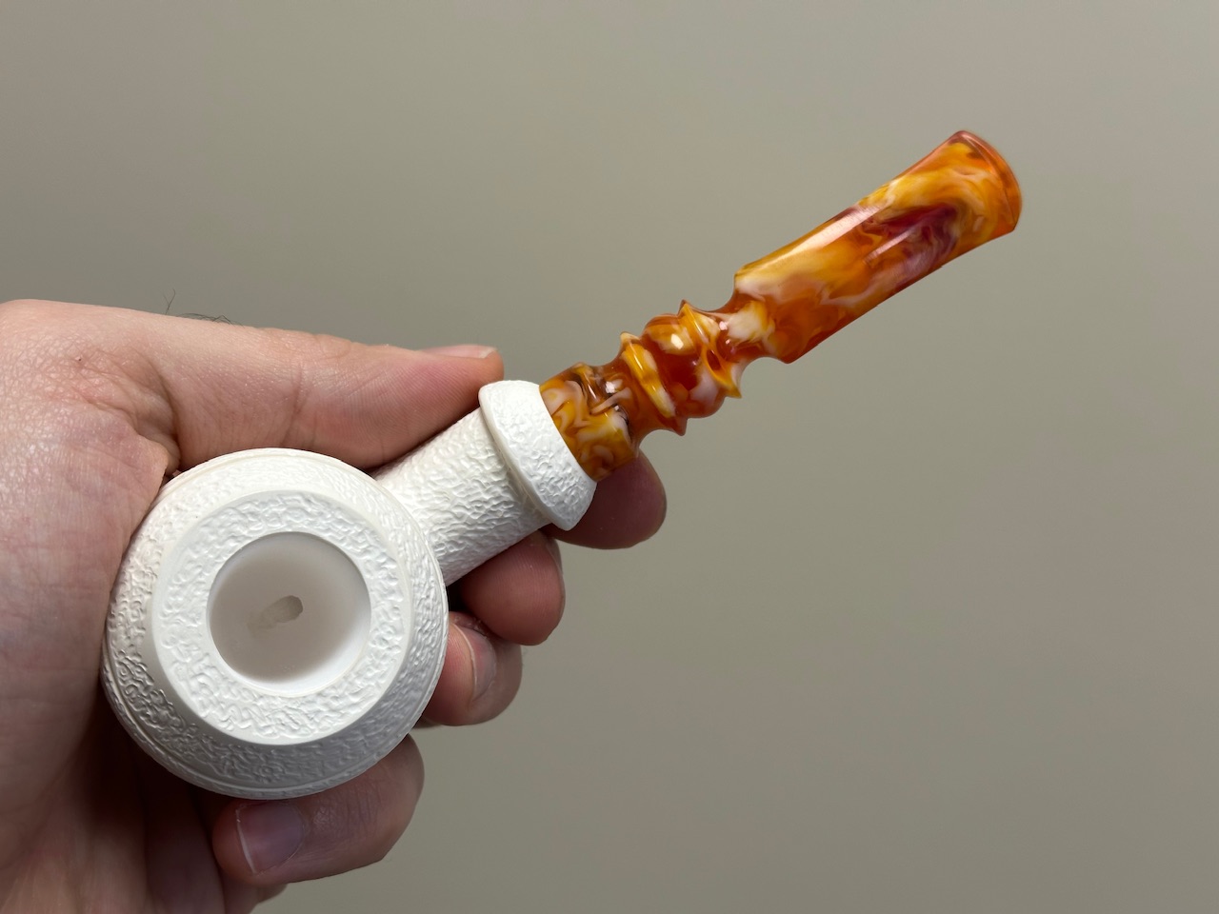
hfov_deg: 39.7
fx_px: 1690
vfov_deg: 30.3
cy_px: 457
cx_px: 610
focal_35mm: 48
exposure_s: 1/121
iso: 64
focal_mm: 6.86
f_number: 1.78
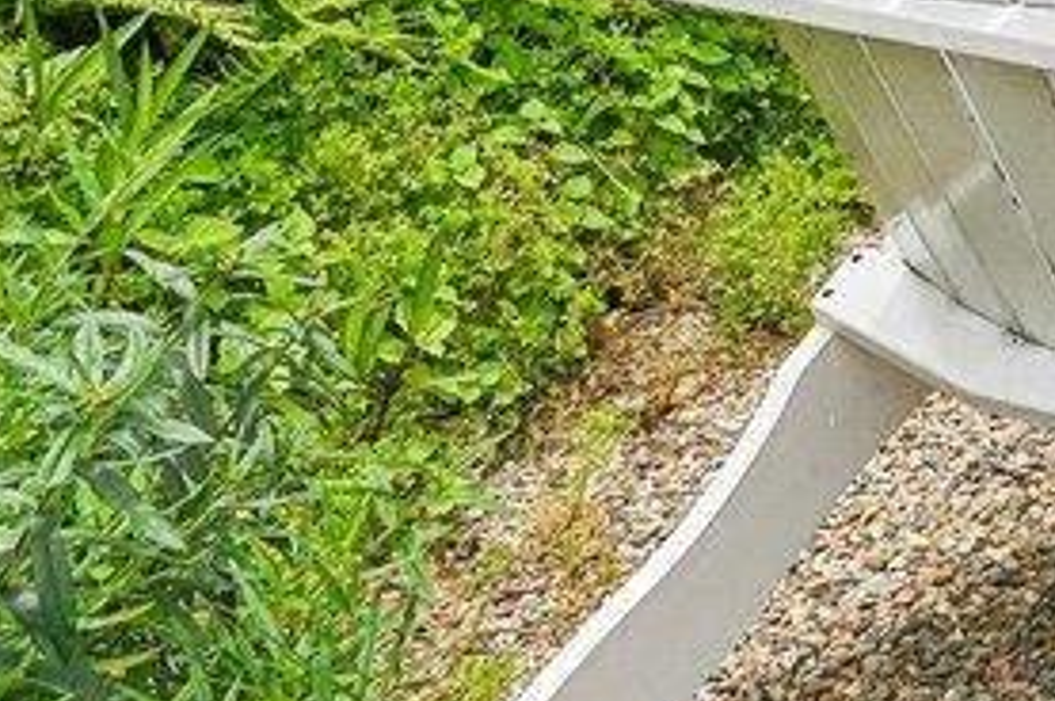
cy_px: -1027
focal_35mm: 111
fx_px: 3249
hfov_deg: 15.3
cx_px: 2034
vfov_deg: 10.5
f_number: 8
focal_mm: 10
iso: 100
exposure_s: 1/160
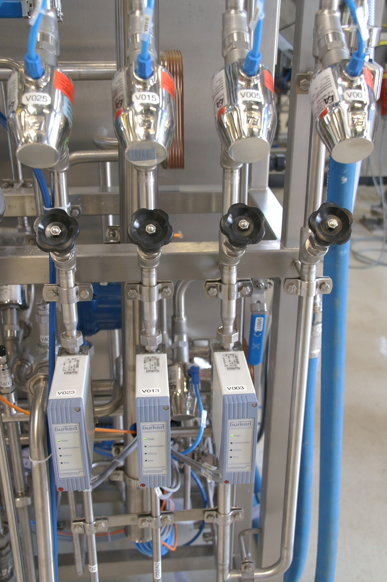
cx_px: 194
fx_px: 630
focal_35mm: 39
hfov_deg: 34.1
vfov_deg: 49.6
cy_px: 291
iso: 200
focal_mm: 26
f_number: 5.6
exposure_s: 1/20
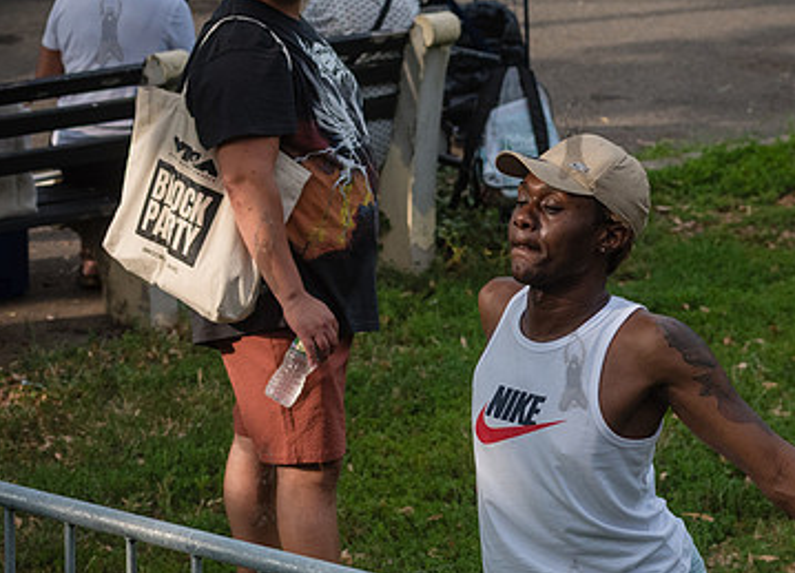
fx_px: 3670
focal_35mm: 162
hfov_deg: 12.3
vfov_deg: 8.9
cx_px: 554
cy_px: 425
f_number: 5
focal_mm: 80
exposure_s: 1/3200
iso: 1000
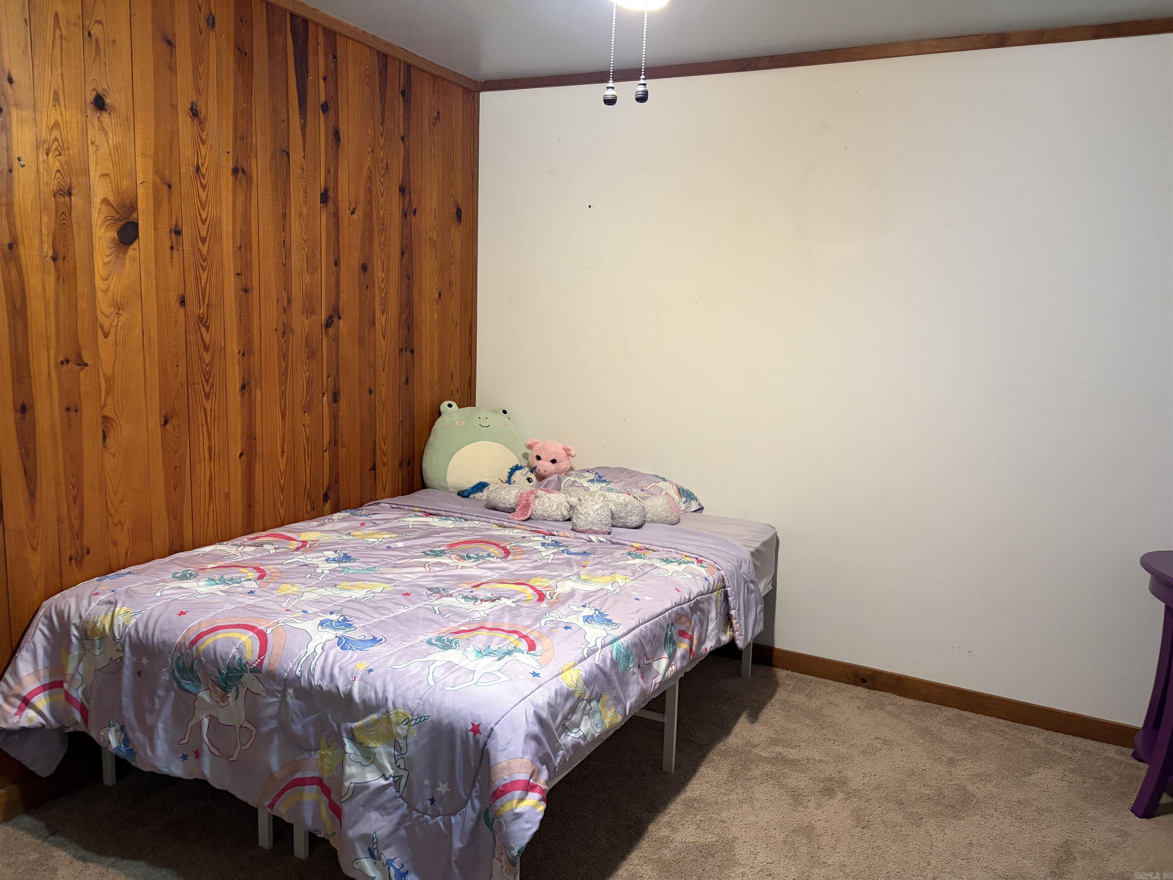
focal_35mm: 26
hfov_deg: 67.3
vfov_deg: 53.1
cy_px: 440
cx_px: 586
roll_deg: -2.1
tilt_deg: -7.8
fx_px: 881
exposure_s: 1/60
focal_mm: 5.96
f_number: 1.6
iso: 250
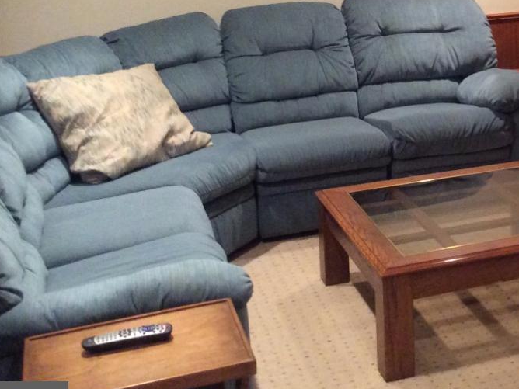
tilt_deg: -8.1
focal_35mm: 69
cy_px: 7
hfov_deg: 26.9
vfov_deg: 20.7
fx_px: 1035
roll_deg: +2.0
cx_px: 492
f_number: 2.4
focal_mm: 3.3
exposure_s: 1/20
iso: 250
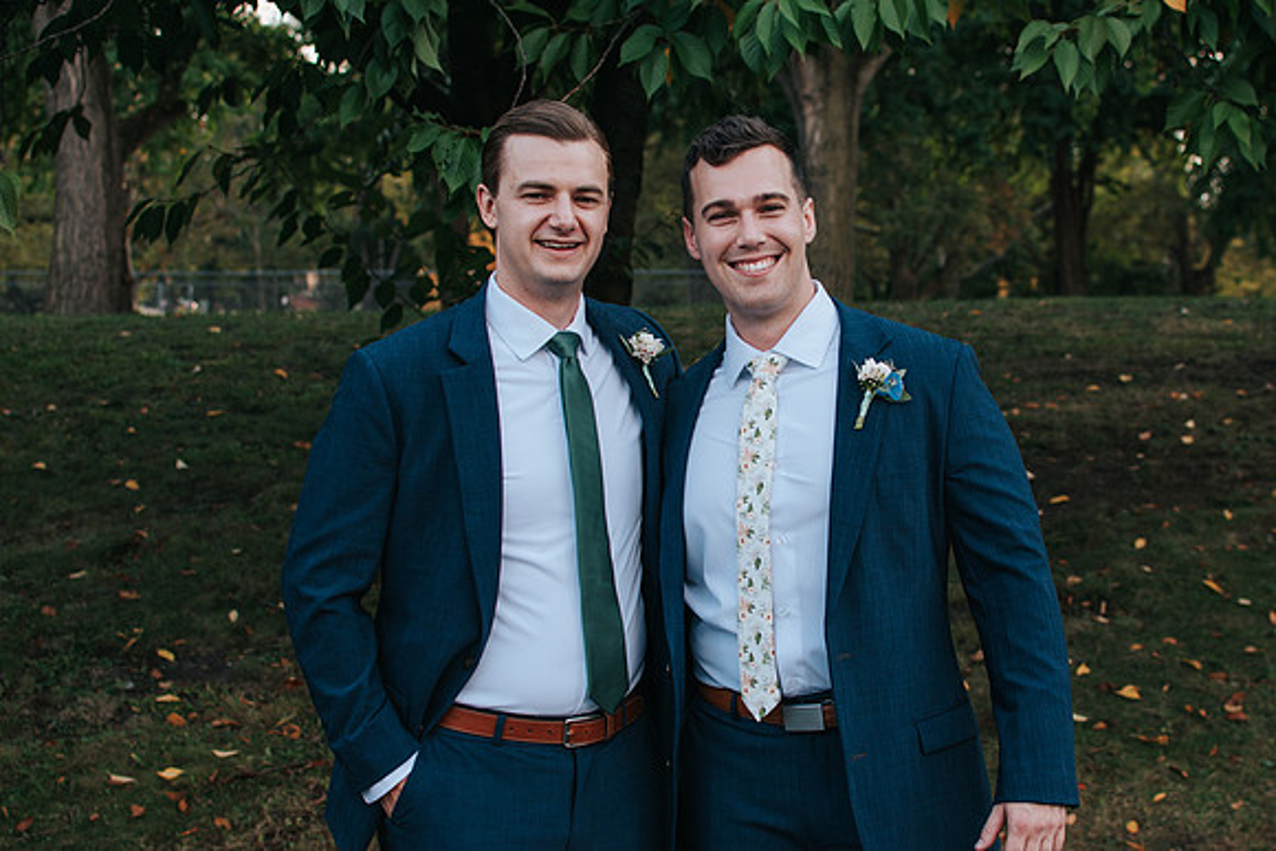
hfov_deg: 32.5
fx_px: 2187
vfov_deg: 22.0
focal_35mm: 62
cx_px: 750
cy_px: 426
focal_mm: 35
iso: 100
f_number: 3.5
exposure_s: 1/250
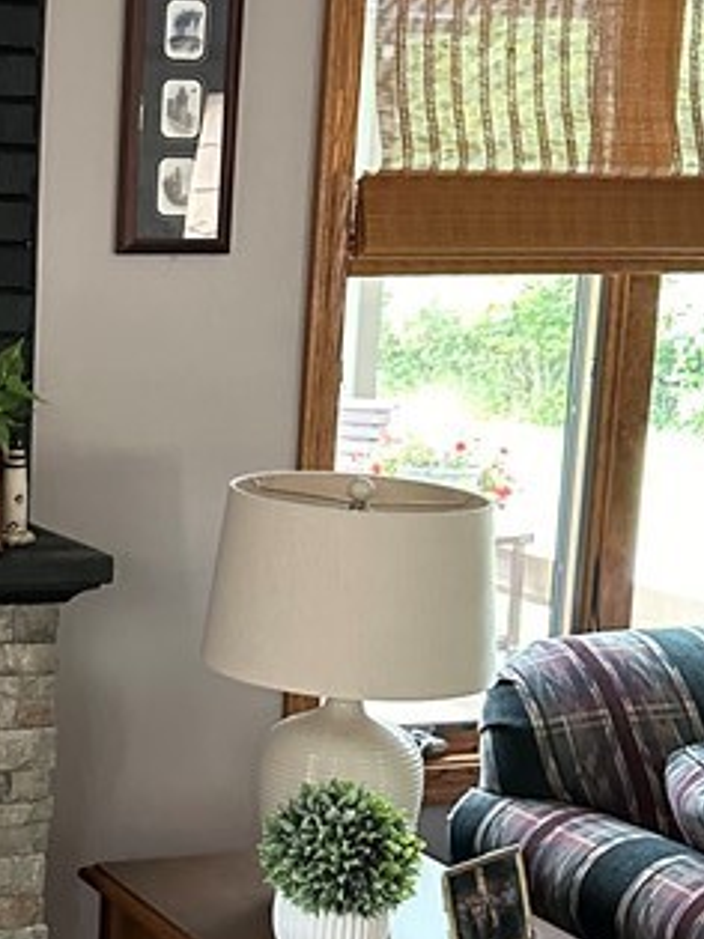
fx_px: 2117
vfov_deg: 24.9
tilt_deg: -7.6
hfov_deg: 18.0
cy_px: 614
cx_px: -131
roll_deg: +0.2
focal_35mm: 78
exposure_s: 1/60
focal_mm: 6.86
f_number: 1.78
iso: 800
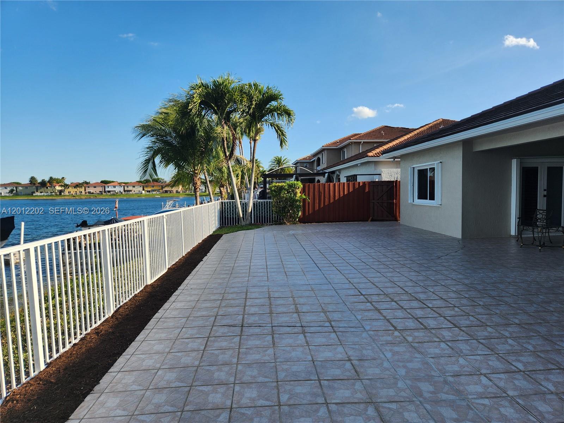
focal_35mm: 23
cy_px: 212
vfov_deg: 58.9
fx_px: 375
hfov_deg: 73.9
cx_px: 282
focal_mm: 5.4
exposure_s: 1/1163
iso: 20
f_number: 1.8
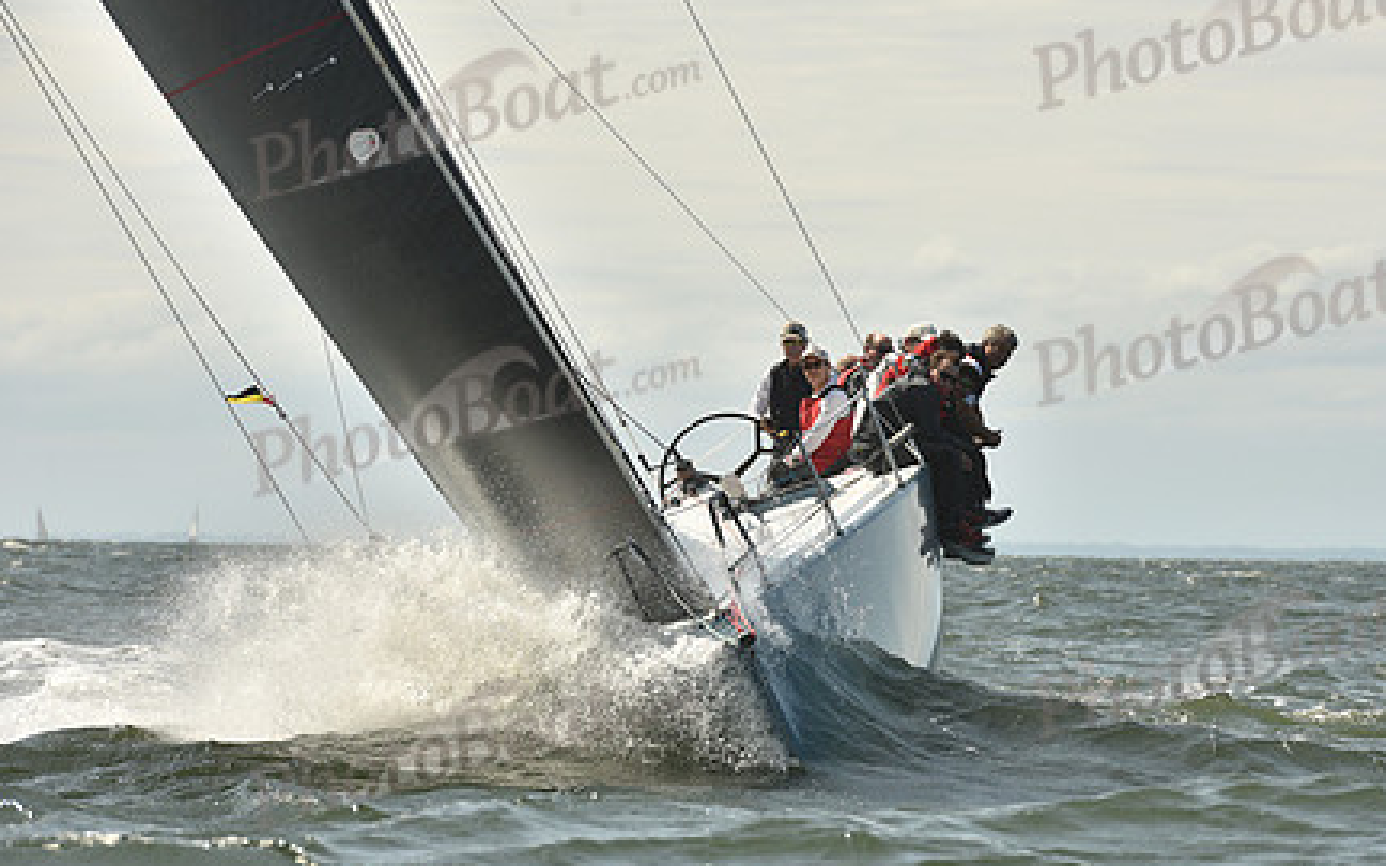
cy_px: 534
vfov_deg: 4.8
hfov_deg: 7.7
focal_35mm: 274
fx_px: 10350
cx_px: 869
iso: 250
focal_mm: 200
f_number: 9
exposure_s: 1/800
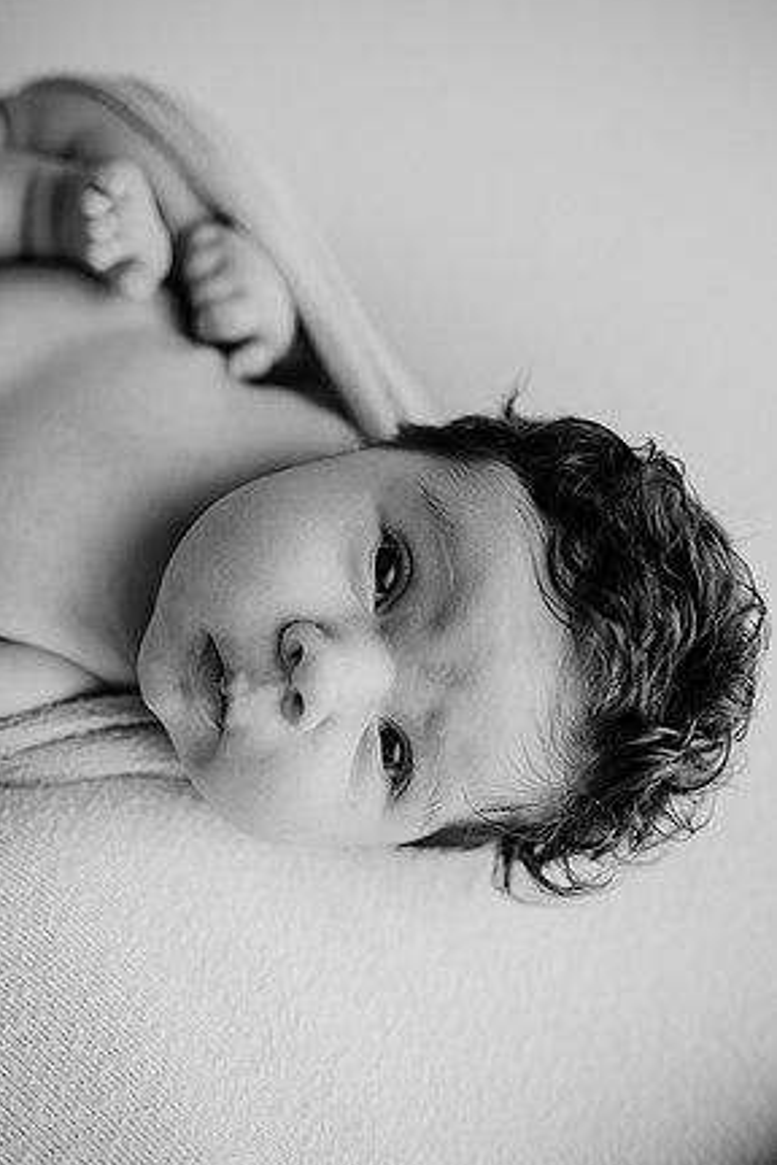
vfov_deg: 71.5
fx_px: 809
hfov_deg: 51.3
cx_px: 378
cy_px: 585
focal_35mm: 25
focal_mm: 24
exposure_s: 1/160
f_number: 2.5
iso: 100
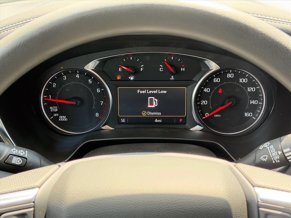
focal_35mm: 48
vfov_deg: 30.3
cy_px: 109
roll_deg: +2.1
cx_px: 146
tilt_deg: -25.4
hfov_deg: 39.7
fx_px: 404
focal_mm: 6.76
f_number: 1.78
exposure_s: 1/116
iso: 200
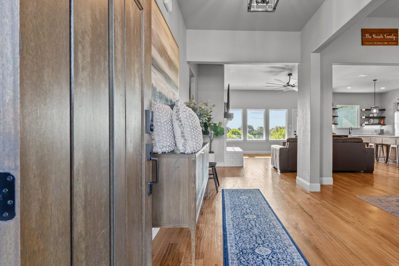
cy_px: 133
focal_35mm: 19
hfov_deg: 86.4
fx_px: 211
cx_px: 227
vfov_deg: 64.5
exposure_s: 1/8
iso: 400
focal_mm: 16
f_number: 8
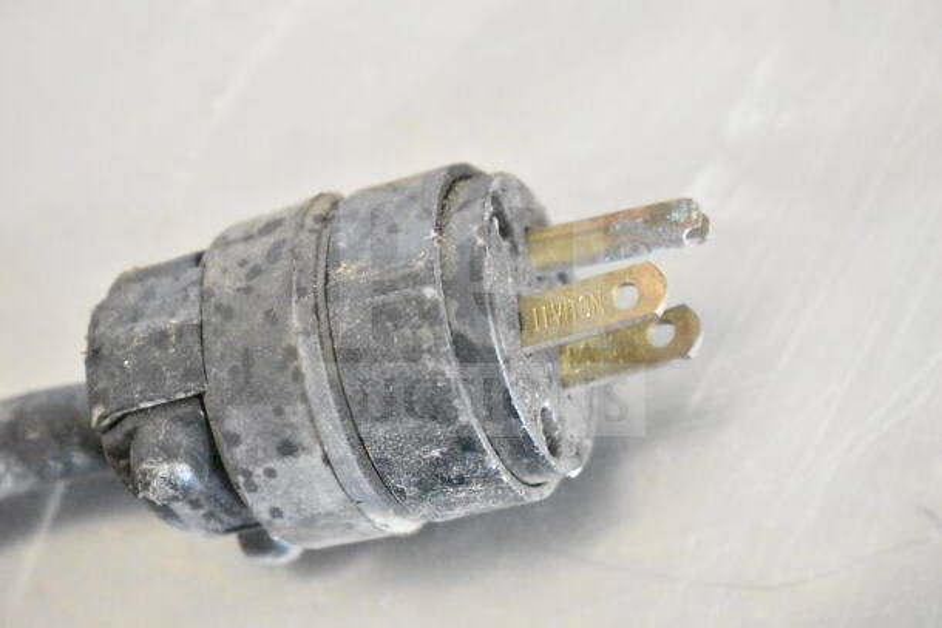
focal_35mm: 82
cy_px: 314
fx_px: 2159
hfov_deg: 24.6
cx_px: 471
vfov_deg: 16.6
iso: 25600
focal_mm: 55
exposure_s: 1/100
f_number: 5.6
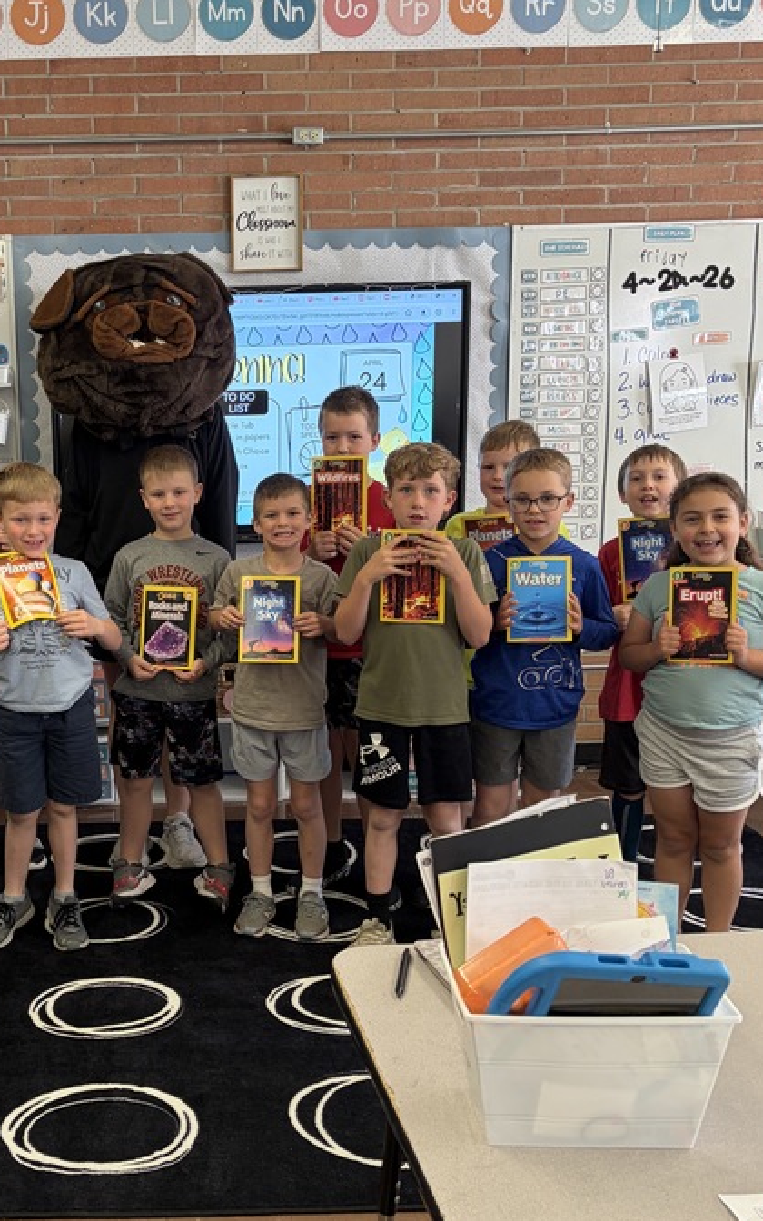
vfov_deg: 47.2
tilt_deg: -13.1
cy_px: 634
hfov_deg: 29.8
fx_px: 1397
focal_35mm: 42
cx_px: 147
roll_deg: -0.1
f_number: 1.6
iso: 100
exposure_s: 1/60
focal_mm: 5.96
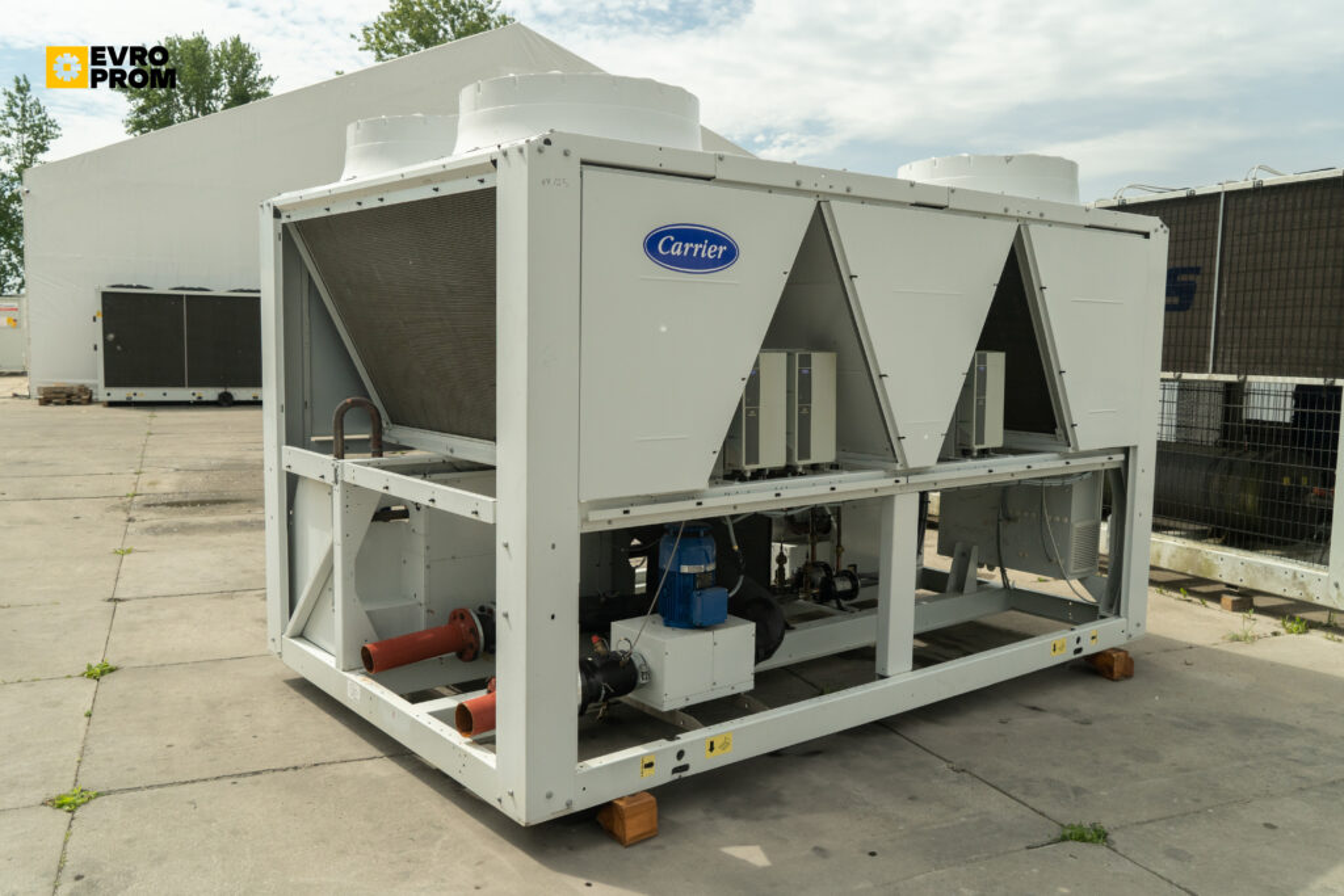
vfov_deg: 45.0
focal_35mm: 29
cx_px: 672
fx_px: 1083
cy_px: 448
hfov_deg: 63.7
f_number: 6.3
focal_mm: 29
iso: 640
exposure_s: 1/1600
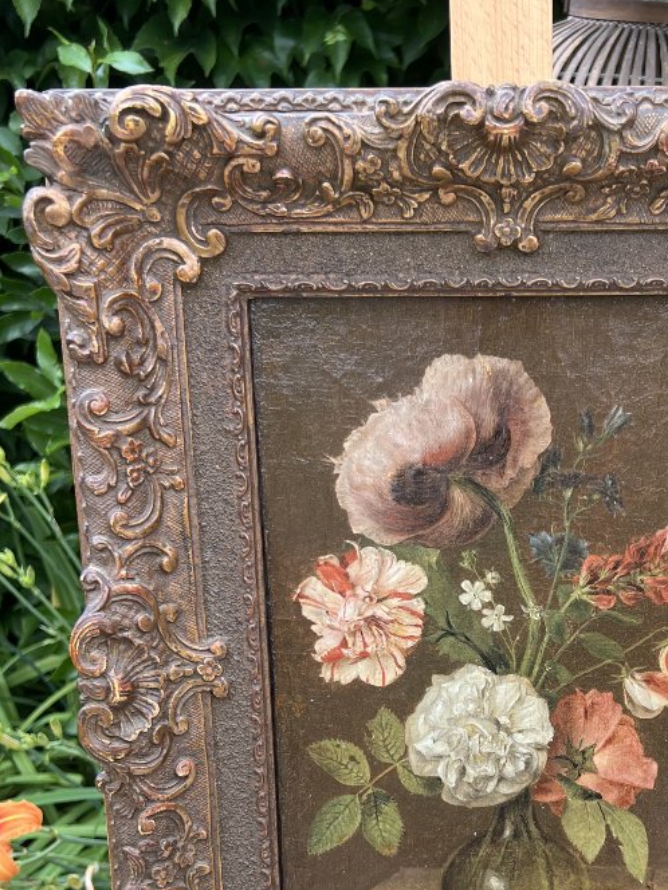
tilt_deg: -28.7
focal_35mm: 47
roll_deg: -2.8
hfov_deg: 30.3
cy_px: 655
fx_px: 1209
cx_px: 506
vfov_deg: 39.5
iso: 50
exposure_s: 1/338
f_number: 1.5
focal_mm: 5.7
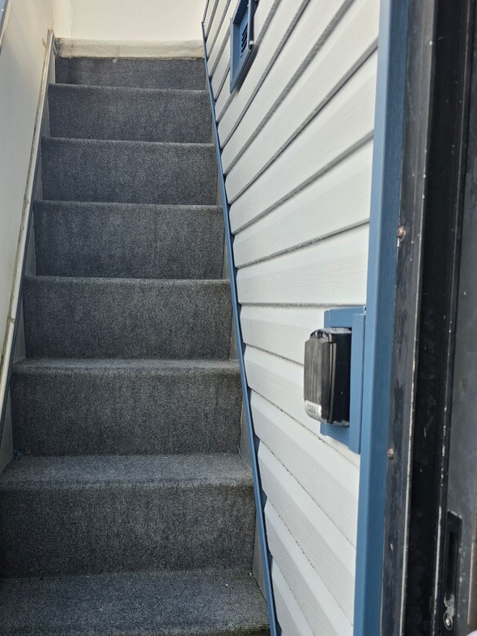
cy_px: 373
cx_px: 197
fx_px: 551
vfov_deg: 59.6
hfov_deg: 46.6
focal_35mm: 30
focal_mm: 6.3
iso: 40
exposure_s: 1/359
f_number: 1.7
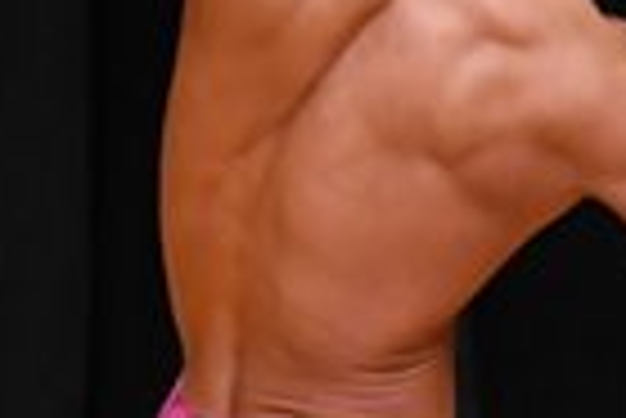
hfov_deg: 1.3
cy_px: 467
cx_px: 236
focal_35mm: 1585
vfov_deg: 0.9
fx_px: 27590
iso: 3200
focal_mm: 190
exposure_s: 1/400
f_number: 5.6
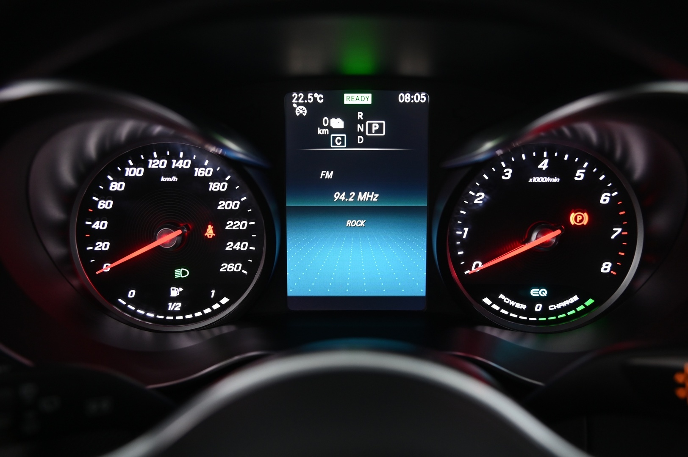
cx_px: 344
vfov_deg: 35.0
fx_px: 726
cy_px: 228
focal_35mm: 38
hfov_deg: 50.7
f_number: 4
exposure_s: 1/25
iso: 2000
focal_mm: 38
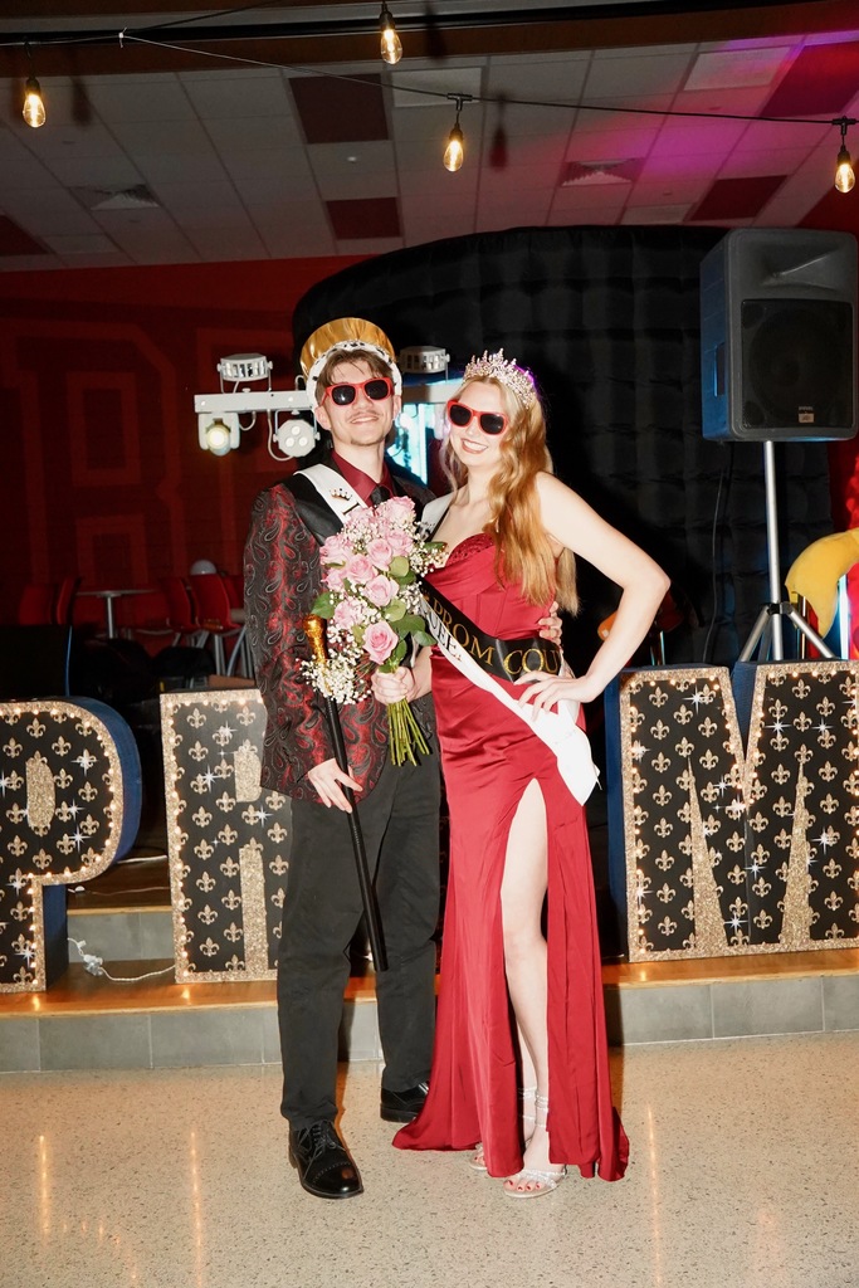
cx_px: 430
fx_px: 1324
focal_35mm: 37
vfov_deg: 51.9
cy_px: 644
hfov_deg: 36.0
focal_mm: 25
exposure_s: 1/160
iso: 6400
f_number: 2.8
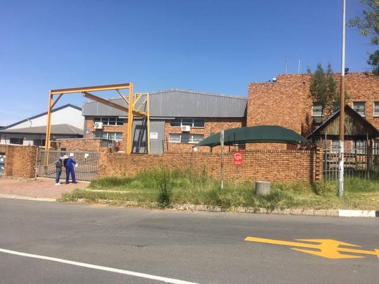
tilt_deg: +2.9
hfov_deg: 61.7
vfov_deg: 48.2
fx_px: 318
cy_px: 142
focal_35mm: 29
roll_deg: -2.4
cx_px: 190
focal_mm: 4.15
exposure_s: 1/1709
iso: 25
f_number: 2.2
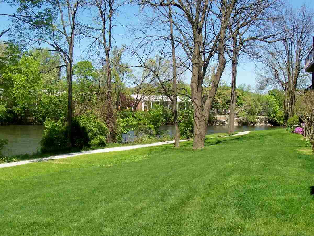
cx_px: 157
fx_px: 417
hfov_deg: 41.2
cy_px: 118
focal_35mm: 46
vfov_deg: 31.5
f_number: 5.6
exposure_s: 1/350
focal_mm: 7
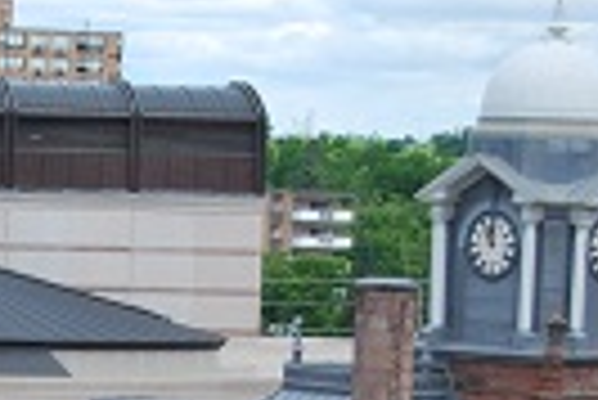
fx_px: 4324
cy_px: 647
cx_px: -432
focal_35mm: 260
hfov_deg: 7.7
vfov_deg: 5.2
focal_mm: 46
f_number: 7.1
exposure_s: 1/200
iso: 100
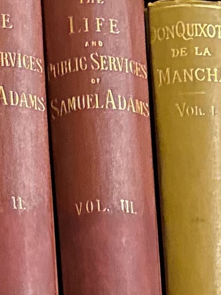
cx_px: 226
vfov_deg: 9.8
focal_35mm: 152
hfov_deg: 9.7
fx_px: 1295
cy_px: 897
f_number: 1.78
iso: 1000
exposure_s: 1/36
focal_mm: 6.76
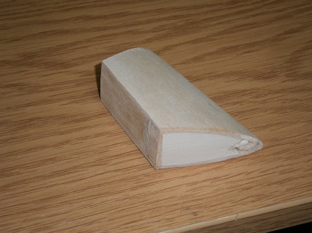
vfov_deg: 20.1
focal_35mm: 73
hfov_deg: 26.7
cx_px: 156
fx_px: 658
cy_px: 116
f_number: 4.4
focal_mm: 13
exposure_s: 1/50
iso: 125
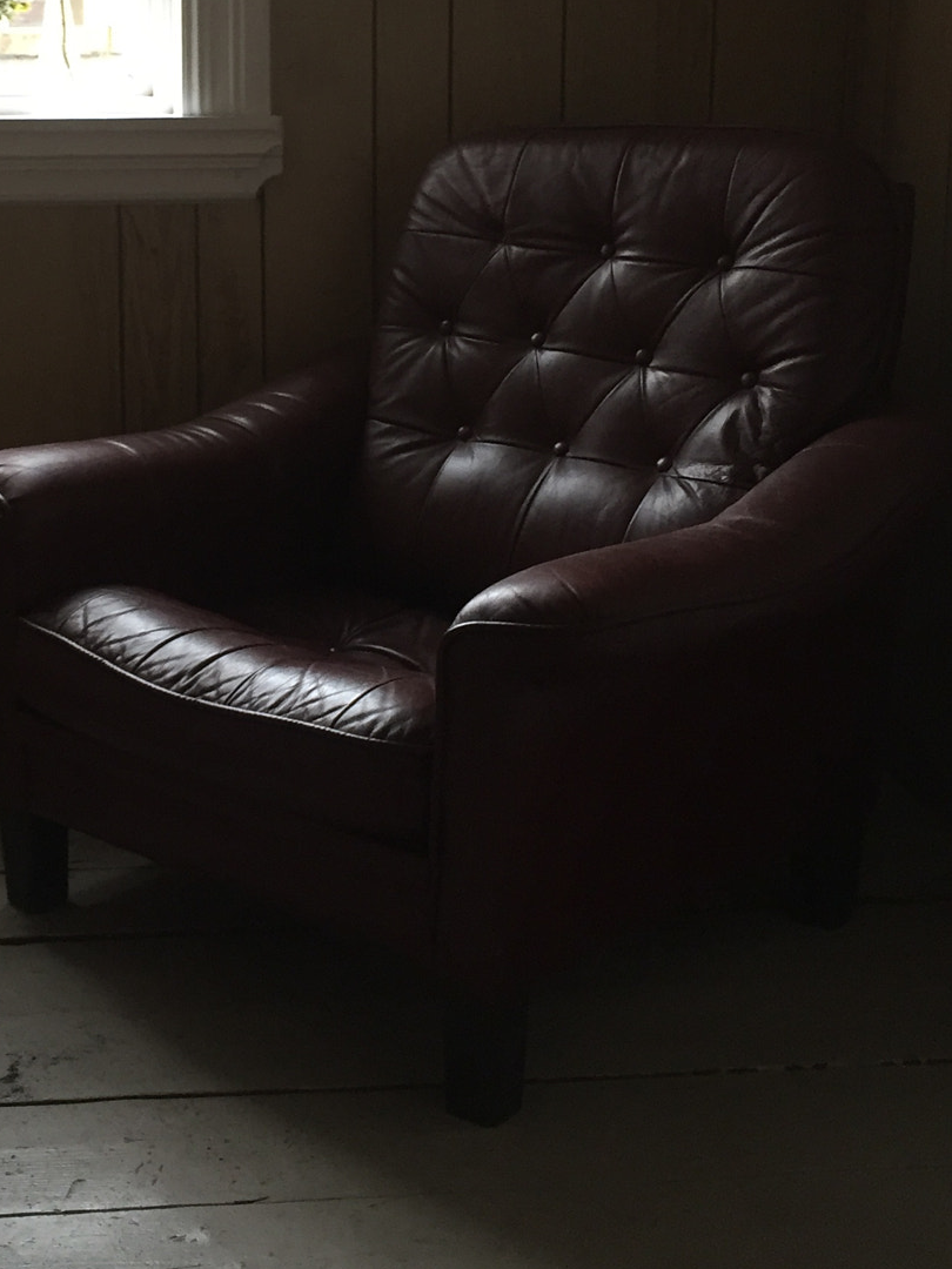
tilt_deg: -10.4
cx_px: 210
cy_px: 429
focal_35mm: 55
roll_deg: +1.9
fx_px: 2017
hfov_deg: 26.1
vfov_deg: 34.6
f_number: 2.2
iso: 125
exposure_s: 1/33
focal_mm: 4.15
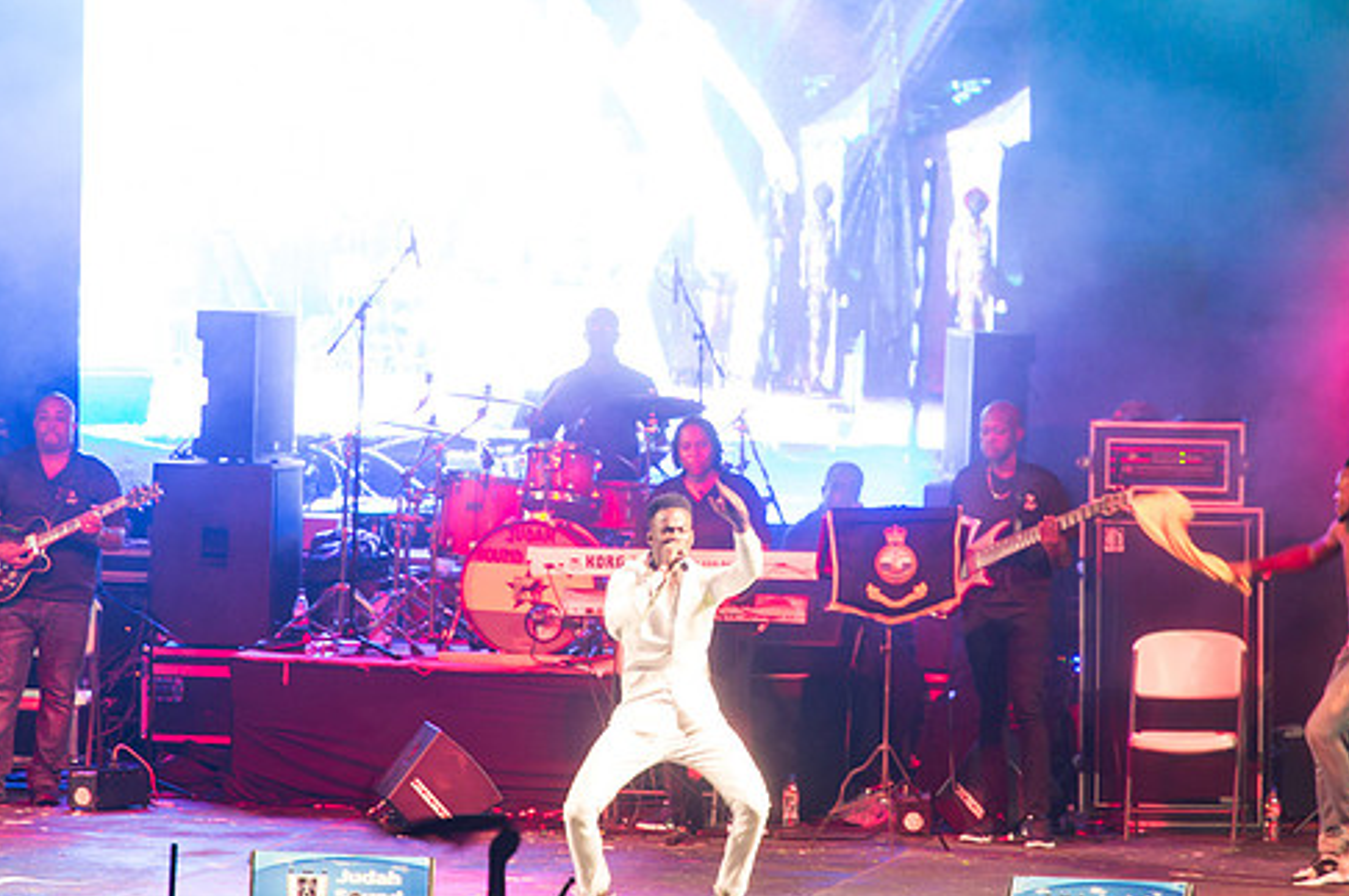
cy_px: 466
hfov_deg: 5.4
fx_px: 14300
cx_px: 730
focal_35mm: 382
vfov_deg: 3.6
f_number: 5.6
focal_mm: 320
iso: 2500
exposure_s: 1/60
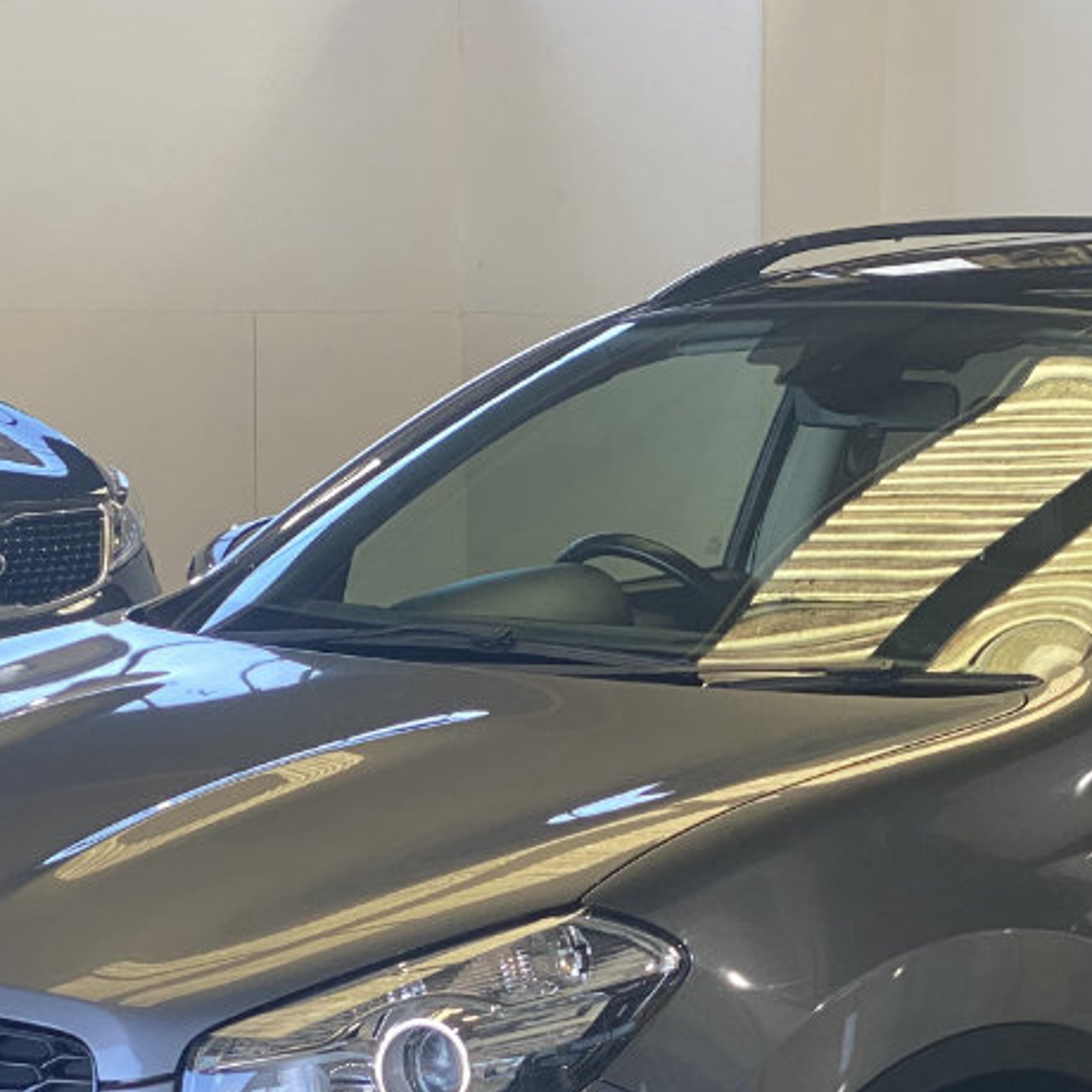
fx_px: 4568
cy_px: 945
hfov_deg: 13.6
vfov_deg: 13.5
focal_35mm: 128
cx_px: 812
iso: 50
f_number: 2
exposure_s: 1/100
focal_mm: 6
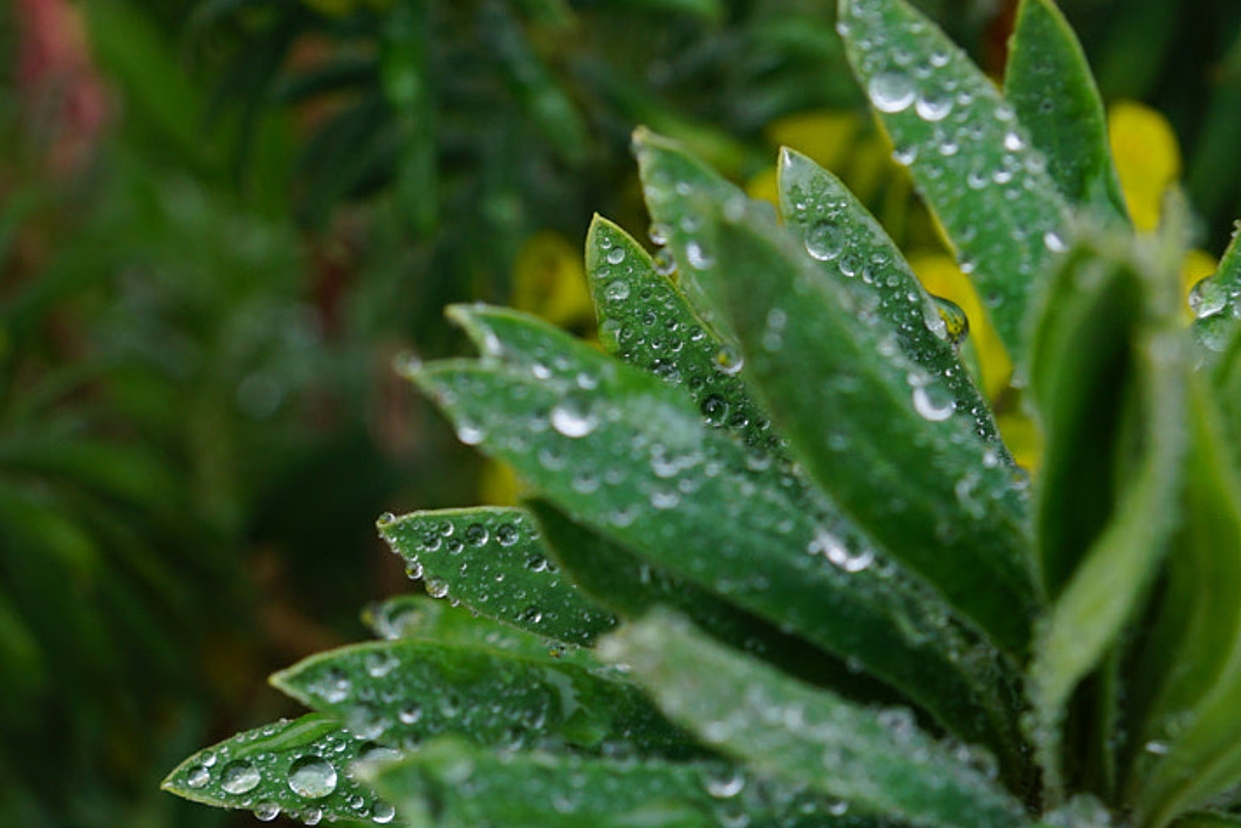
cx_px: 506
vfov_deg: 16.4
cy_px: 891
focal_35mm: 81
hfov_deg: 25.0
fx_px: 2792
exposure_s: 1/125
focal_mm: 24
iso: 100
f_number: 5.6
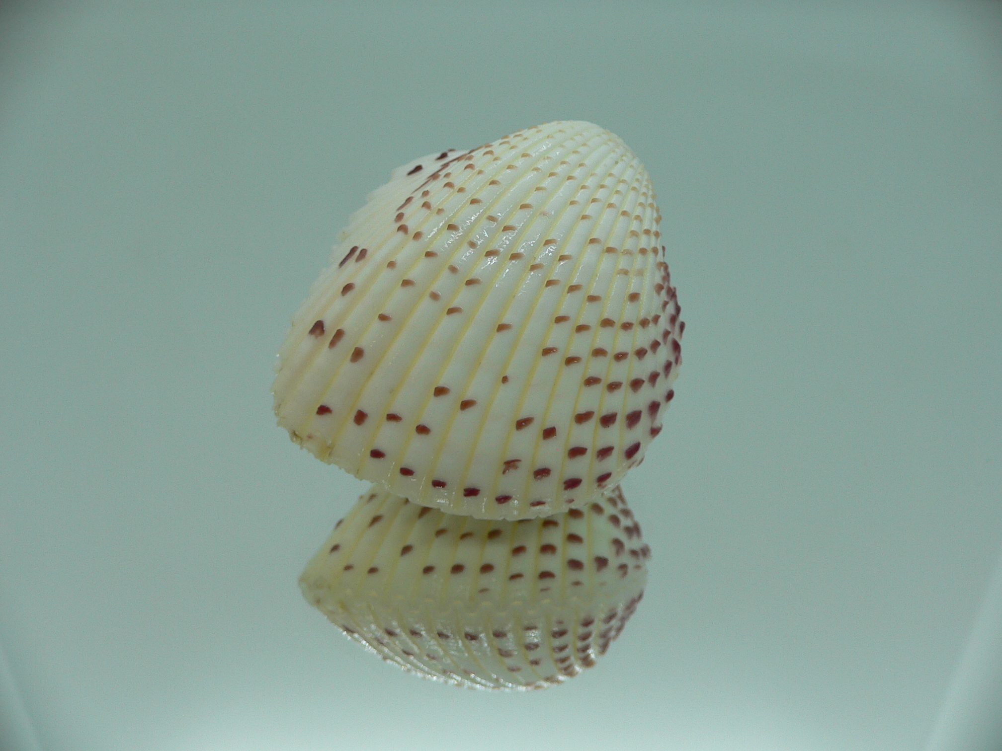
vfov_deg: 40.7
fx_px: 1013
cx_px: 501
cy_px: 376
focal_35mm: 35
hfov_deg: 52.6
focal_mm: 4.6
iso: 80
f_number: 2.8
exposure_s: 1/60
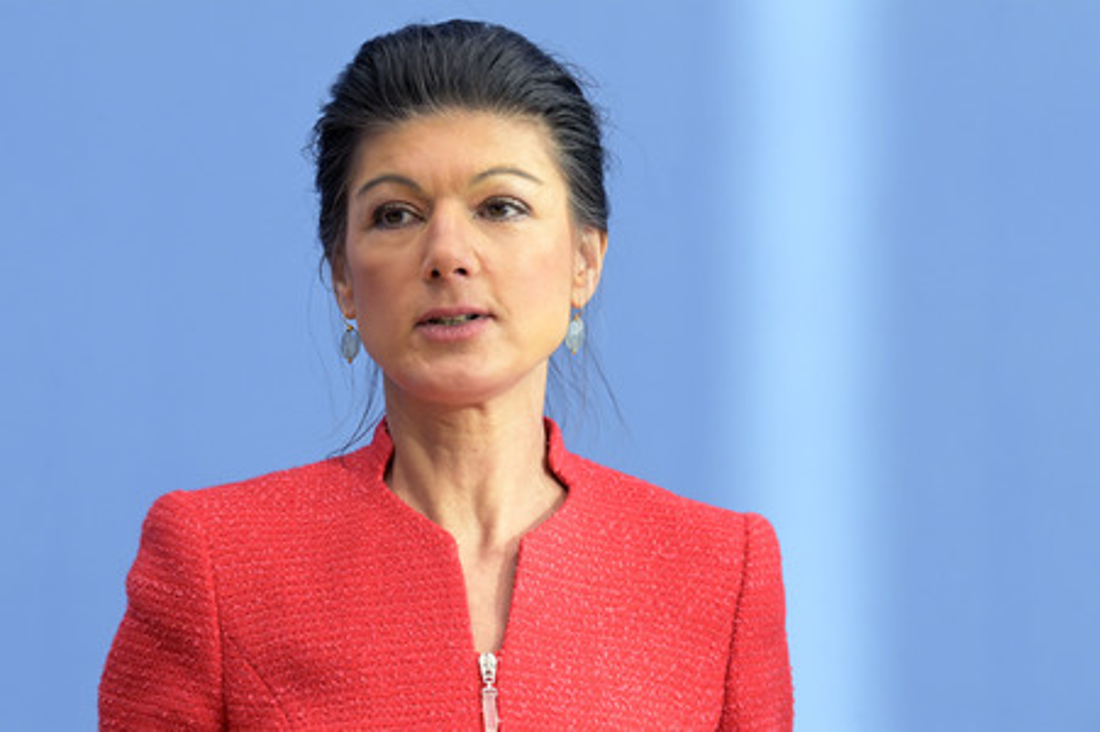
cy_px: 366
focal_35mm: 145
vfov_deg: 9.4
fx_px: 4427
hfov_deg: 14.2
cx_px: 550
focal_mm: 145
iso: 4000
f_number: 5.6
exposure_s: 1/500
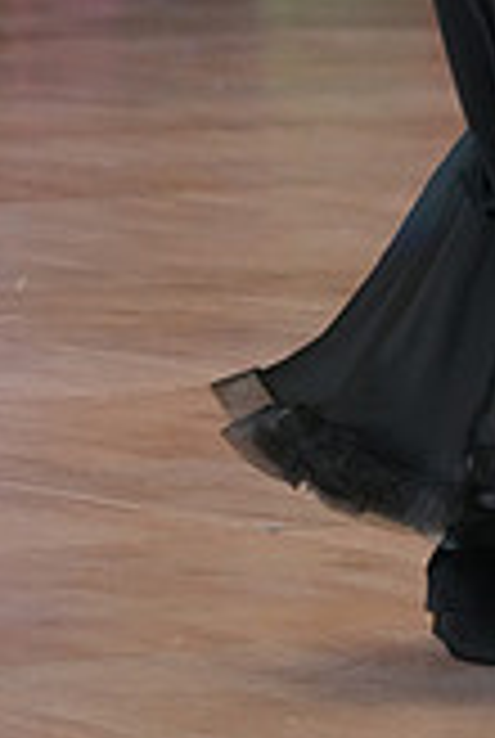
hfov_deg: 3.7
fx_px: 7619
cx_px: 686
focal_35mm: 371
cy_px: -189
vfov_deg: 5.5
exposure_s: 1/500
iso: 3200
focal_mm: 105
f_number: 4.5
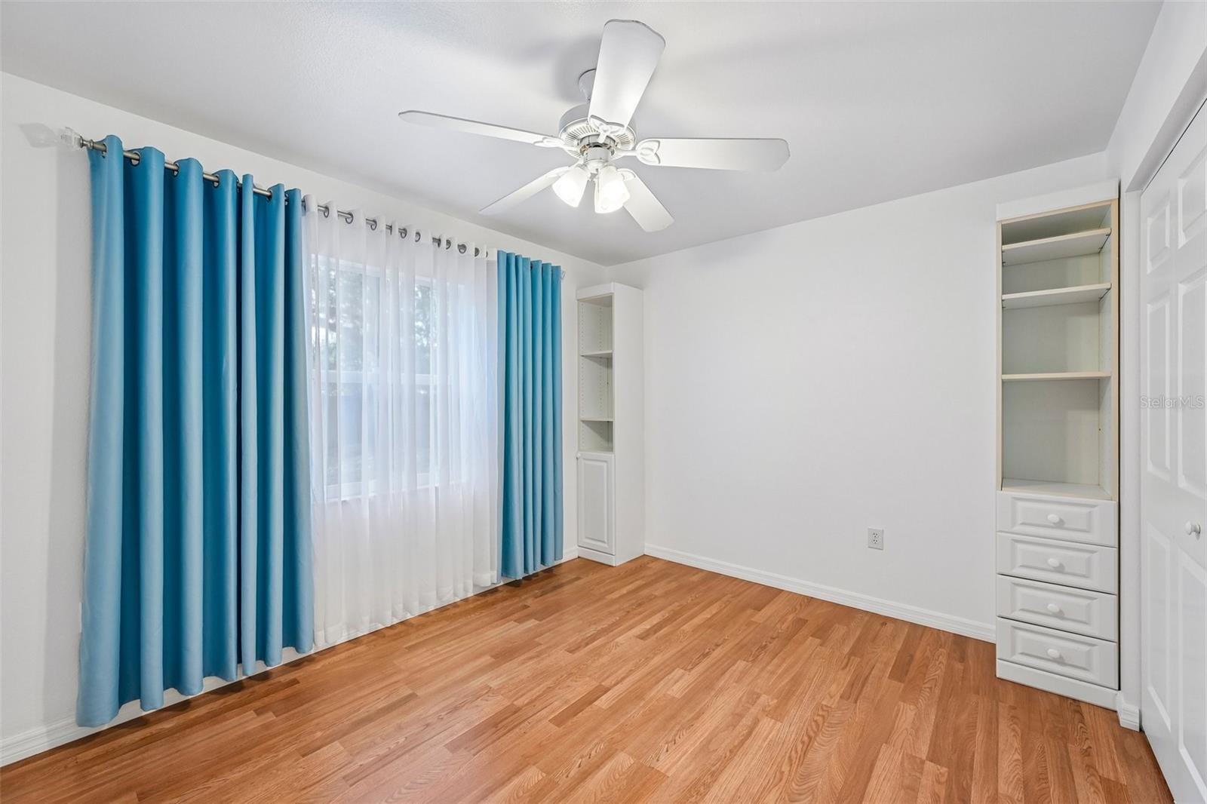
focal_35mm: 14
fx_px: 469
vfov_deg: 81.2
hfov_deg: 104.3
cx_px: 604
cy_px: 402
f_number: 8
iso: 400
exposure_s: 1/30
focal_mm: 14
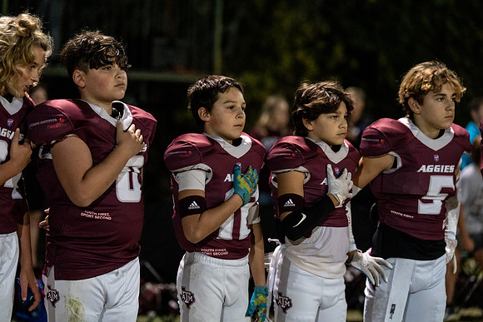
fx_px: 1771
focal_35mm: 132
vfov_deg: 10.4
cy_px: 161
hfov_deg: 15.5
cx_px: 242
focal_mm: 132
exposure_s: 1/320
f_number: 2.8
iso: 5000
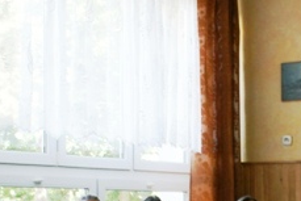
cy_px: 250
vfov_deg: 12.3
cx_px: 258
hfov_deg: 18.5
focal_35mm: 109
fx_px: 912
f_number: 5.6
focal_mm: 26
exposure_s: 1/60
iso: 400
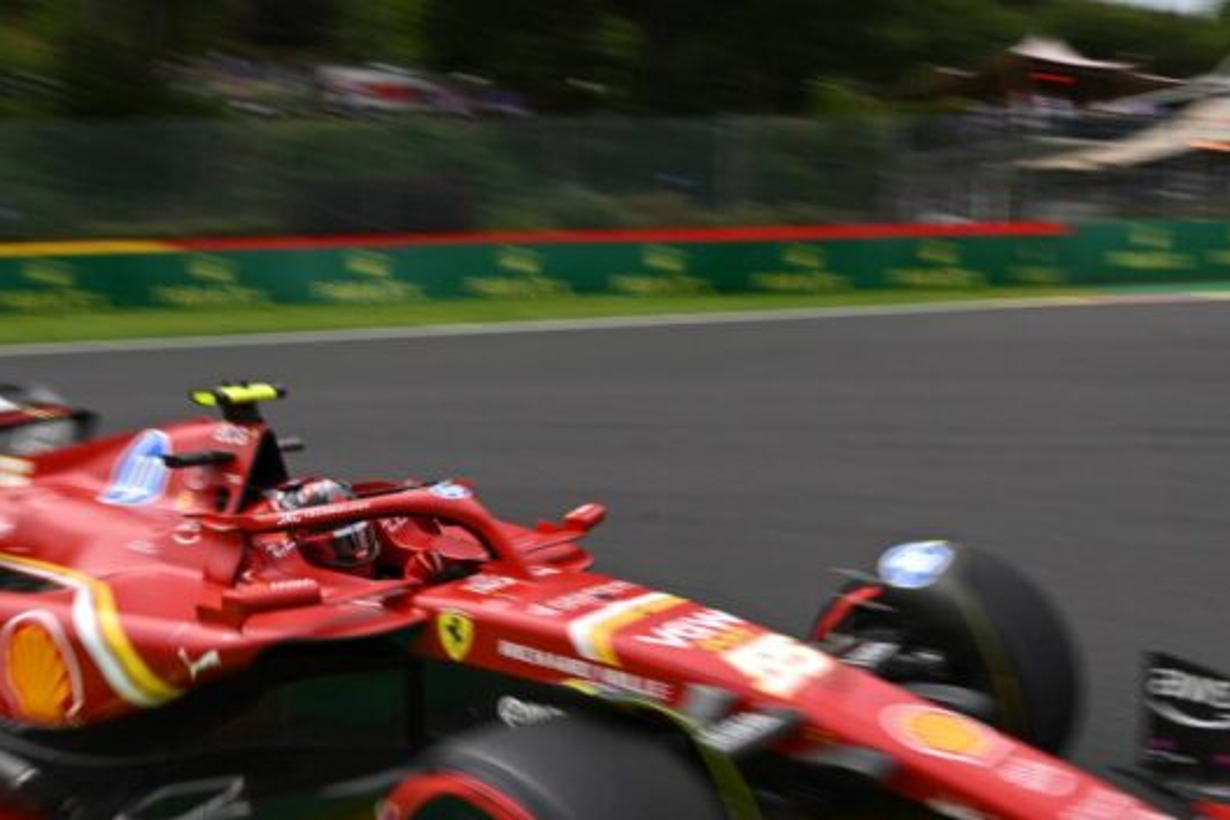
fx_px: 1059
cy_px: 536
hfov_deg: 59.1
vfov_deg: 41.9
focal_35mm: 31
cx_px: 429
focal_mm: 14
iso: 32
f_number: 7.1
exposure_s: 1/125
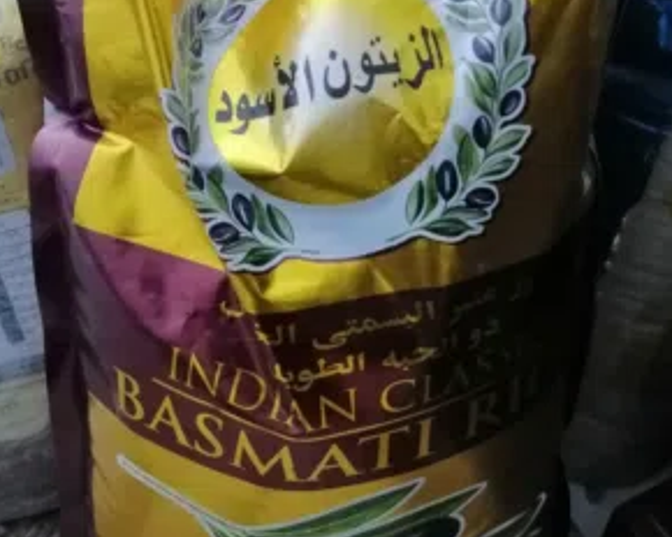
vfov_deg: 41.7
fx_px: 696
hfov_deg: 51.5
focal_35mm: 35
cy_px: 181
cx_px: 334
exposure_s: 1/15
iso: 640
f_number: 1.8
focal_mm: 3.95
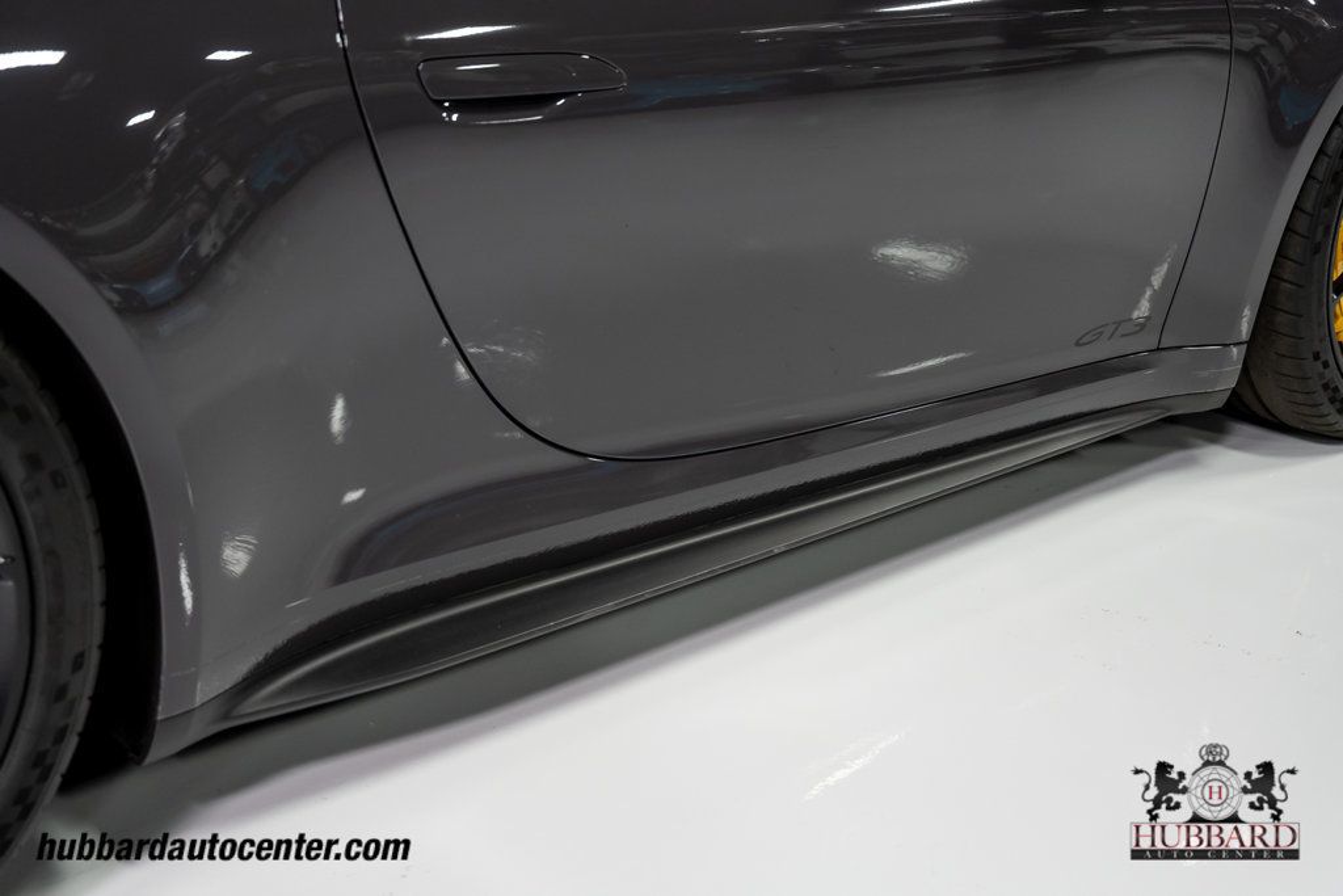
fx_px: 1753
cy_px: 448
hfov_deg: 41.9
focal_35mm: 47
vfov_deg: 28.7
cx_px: 672
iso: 800
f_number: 4
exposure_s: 1/60
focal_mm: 47
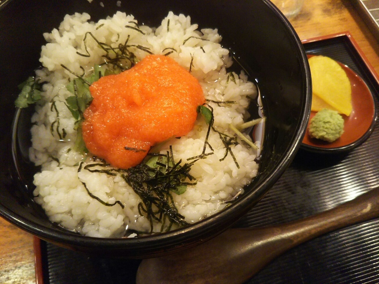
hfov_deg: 60.0
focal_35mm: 30
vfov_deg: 46.8
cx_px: 190
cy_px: 142
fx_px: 328
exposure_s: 1/33
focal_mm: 4
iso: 200
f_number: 2.2
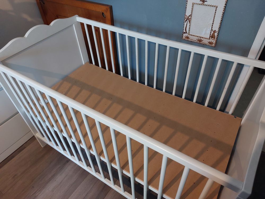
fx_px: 191
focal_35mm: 25
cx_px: 132
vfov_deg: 54.9
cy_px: 100
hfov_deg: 69.4
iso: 640
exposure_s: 1/50
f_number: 1.8
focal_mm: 5.23
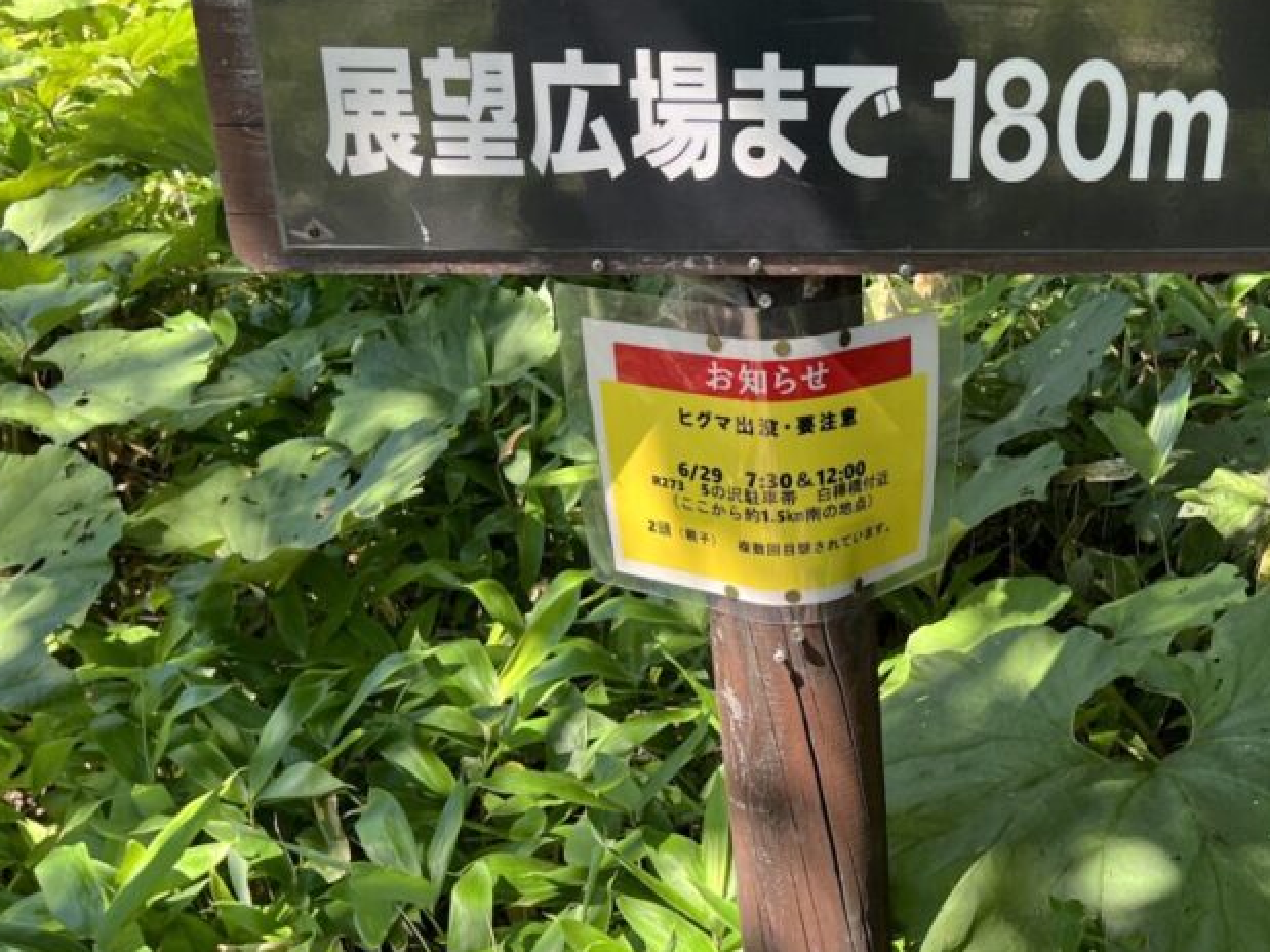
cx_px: 886
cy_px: 646
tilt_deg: -27.2
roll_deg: +2.1
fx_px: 1577
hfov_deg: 43.0
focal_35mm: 43
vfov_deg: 33.2
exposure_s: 1/493
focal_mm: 5.7
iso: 50
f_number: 1.5
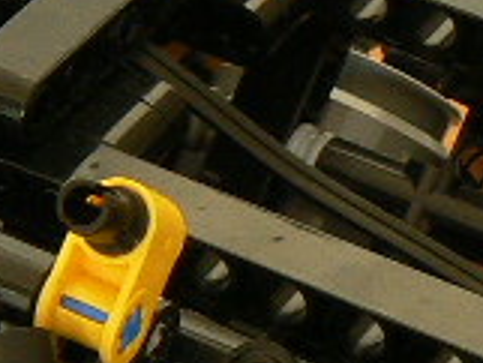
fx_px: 2890
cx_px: -117
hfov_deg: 9.4
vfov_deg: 7.1
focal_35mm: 207
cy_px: 435
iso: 100
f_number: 4
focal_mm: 6.4
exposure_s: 1/1.3
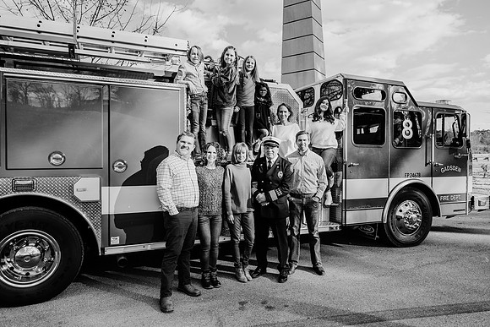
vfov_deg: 53.2
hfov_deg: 73.7
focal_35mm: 24
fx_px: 327
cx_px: 245
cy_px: 164
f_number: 3.5
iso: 100
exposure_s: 1/640
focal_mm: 24
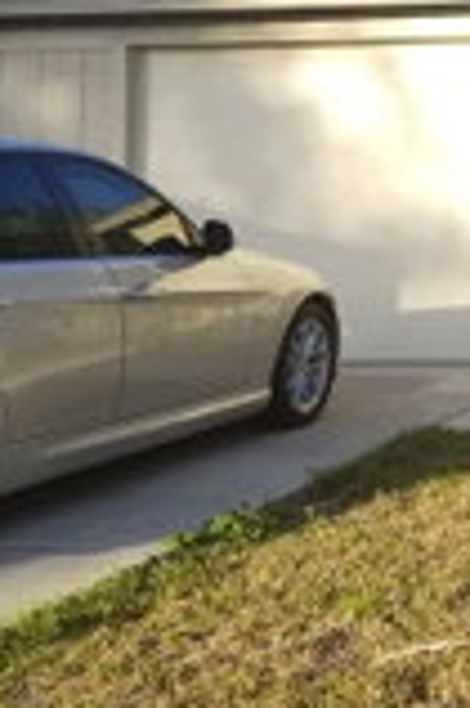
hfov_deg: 16.8
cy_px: 85
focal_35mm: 73
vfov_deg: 26.9
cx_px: 723
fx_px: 1433
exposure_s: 1/946
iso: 50
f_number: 1.7
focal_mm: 4.3
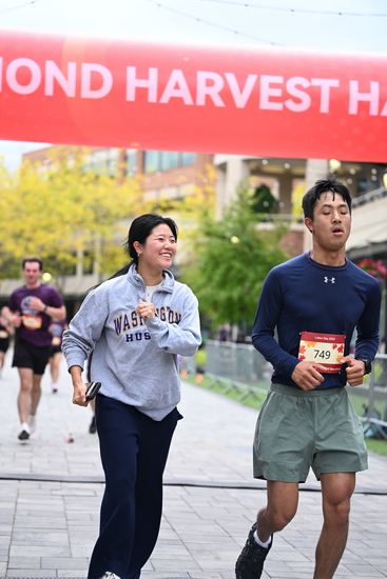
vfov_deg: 26.3
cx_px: 194
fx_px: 1241
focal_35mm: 77
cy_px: 290
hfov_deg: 17.7
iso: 640
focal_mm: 77
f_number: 2.8
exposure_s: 1/2000
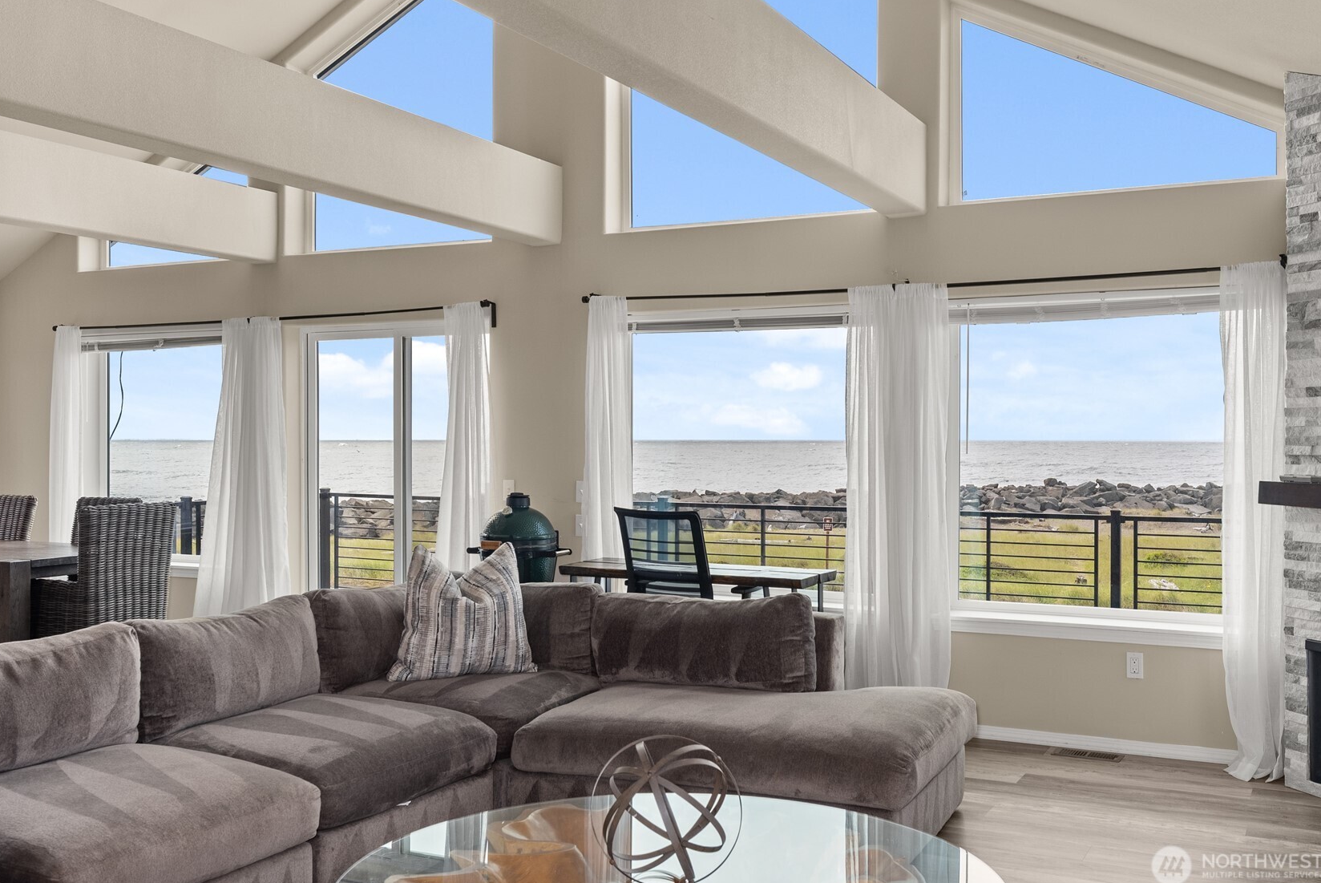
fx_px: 1322
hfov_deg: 53.1
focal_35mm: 36
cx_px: 667
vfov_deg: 36.9
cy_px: 443
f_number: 9
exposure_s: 1/40
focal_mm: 35
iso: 500
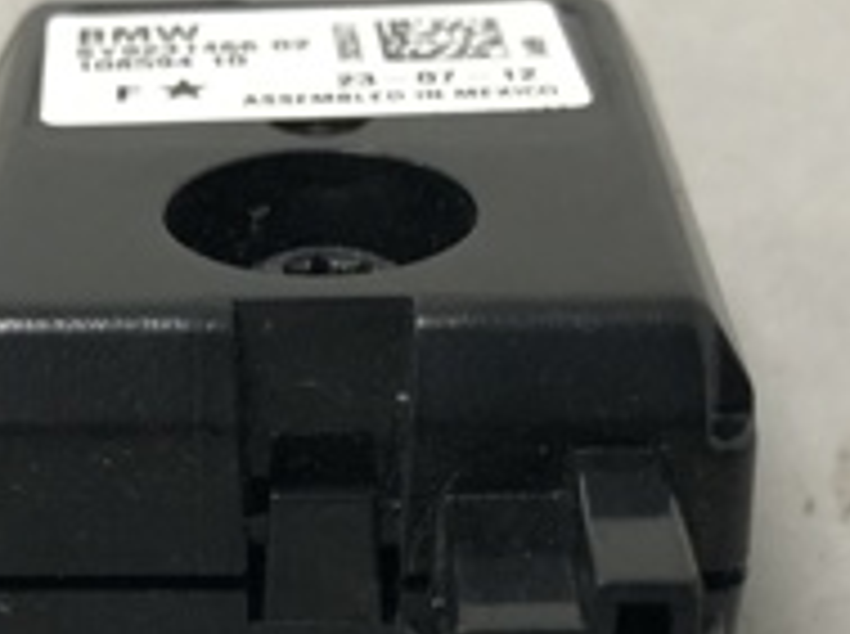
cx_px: 171
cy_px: 616
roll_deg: -1.5
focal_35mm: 95
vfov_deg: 15.3
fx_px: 2328
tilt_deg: -38.1
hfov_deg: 20.5
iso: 40
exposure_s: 1/33
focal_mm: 4
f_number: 1.8
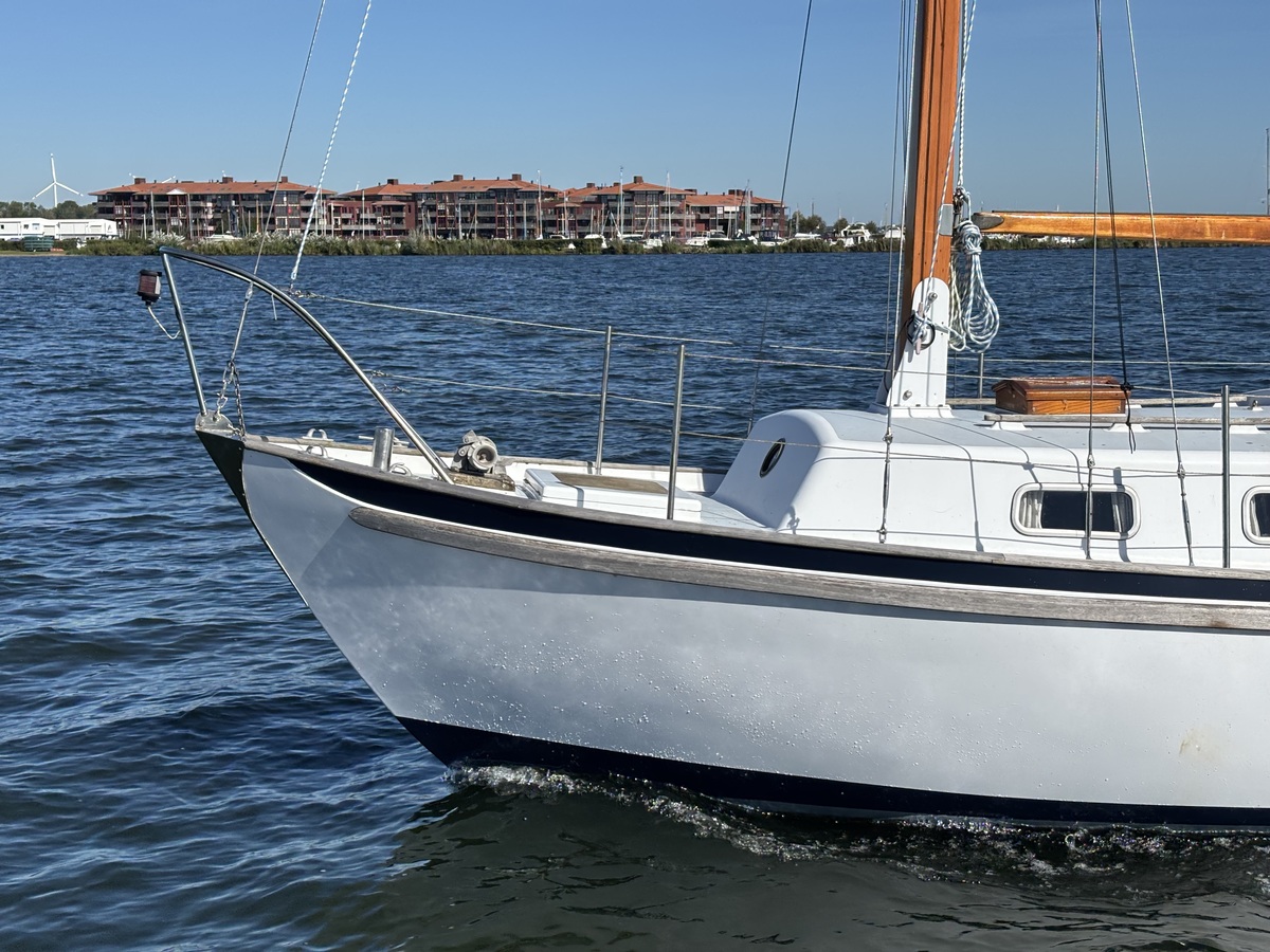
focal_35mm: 52
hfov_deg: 36.8
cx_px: 635
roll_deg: -0.6
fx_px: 1908
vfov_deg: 28.0
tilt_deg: -7.9
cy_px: 476
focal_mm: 5.96
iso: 40
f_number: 1.6
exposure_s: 1/4255
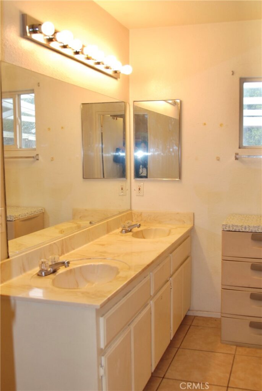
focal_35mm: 30
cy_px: 196
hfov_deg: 43.7
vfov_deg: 61.9
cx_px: 131
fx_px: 326
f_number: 3.8
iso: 200
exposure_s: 1/80
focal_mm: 20
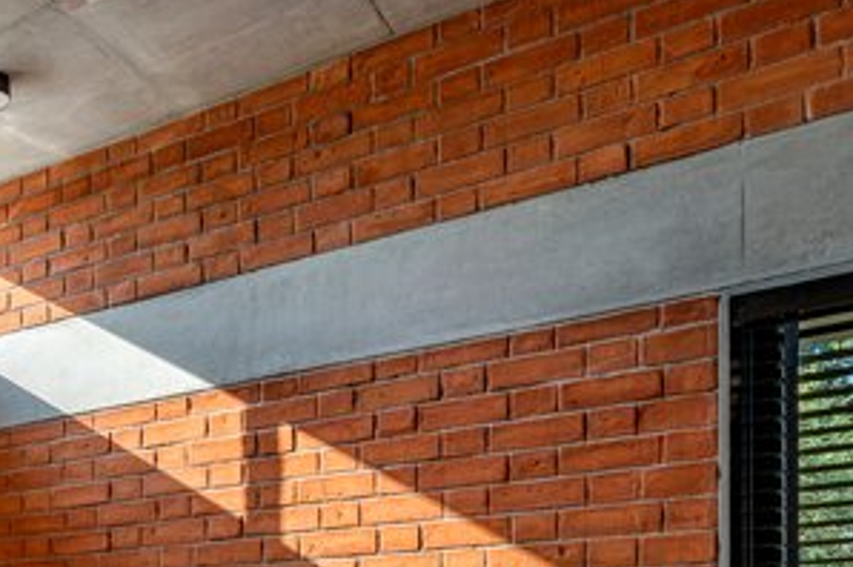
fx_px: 1018
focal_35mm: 43
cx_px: -152
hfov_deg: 36.2
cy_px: 683
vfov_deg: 27.4
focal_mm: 16
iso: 100
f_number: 9
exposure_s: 1/30
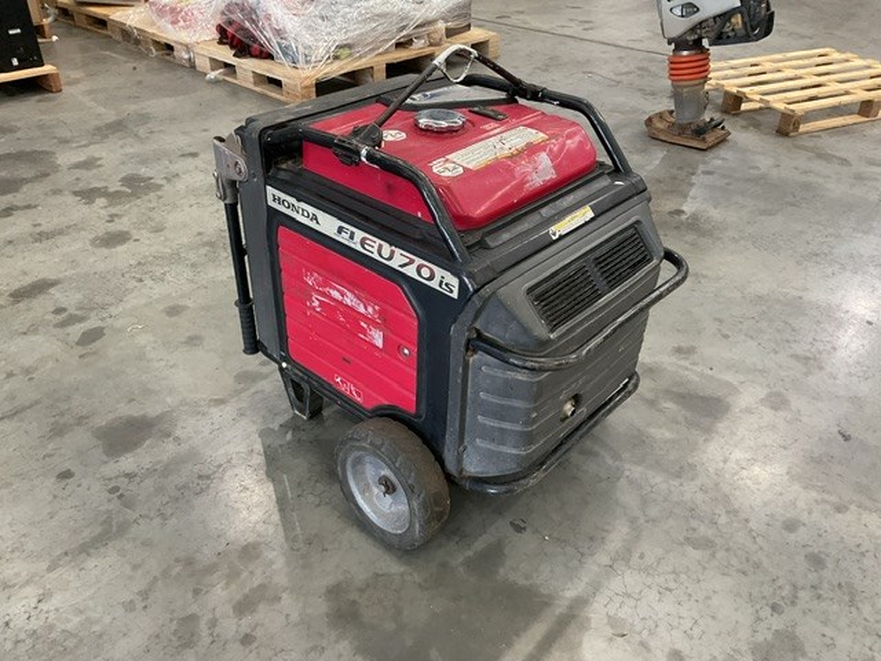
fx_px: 738
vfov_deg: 48.2
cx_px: 440
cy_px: 330
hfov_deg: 61.7
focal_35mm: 29
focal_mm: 3
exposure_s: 1/50
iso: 160
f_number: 1.8
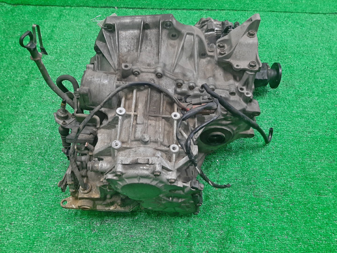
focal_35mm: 26
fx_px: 253
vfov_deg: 53.1
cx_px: 168
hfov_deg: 67.3
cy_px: 126
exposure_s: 1/50
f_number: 1.7
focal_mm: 3.93
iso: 132
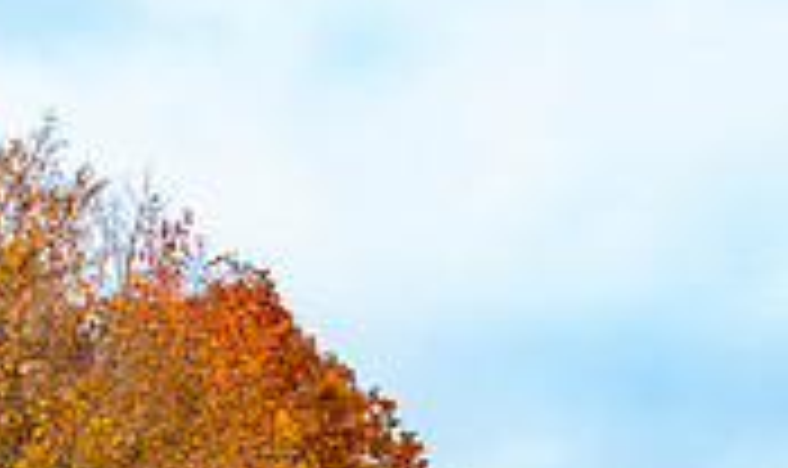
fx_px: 3262
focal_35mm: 154
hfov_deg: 13.6
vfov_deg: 7.9
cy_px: 831
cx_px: 806
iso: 800
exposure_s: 1/40
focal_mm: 45
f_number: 8
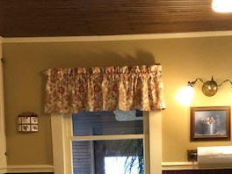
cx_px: 140
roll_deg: +1.6
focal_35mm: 68
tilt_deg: -4.3
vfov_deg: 20.7
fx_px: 456
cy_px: 187
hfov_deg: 28.5
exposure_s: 1/15
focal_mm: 3.99
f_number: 1.8
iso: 80
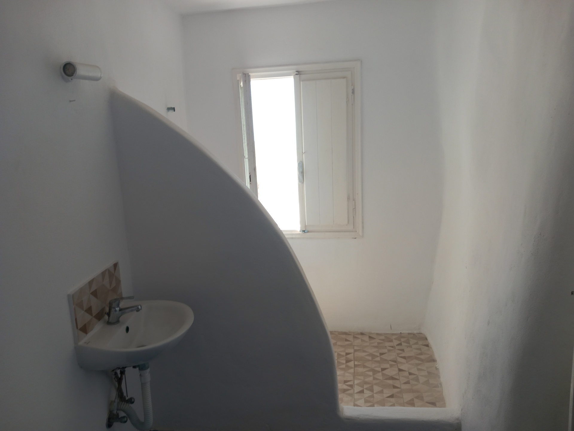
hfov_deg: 65.3
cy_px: 216
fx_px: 448
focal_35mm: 27
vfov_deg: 51.4
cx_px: 287
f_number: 1.8
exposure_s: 1/50
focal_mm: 4
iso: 32
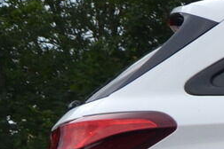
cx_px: 739
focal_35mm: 206
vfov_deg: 6.6
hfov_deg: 8.1
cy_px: 242
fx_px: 1282
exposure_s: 1/160
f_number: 6.3
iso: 100
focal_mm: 18
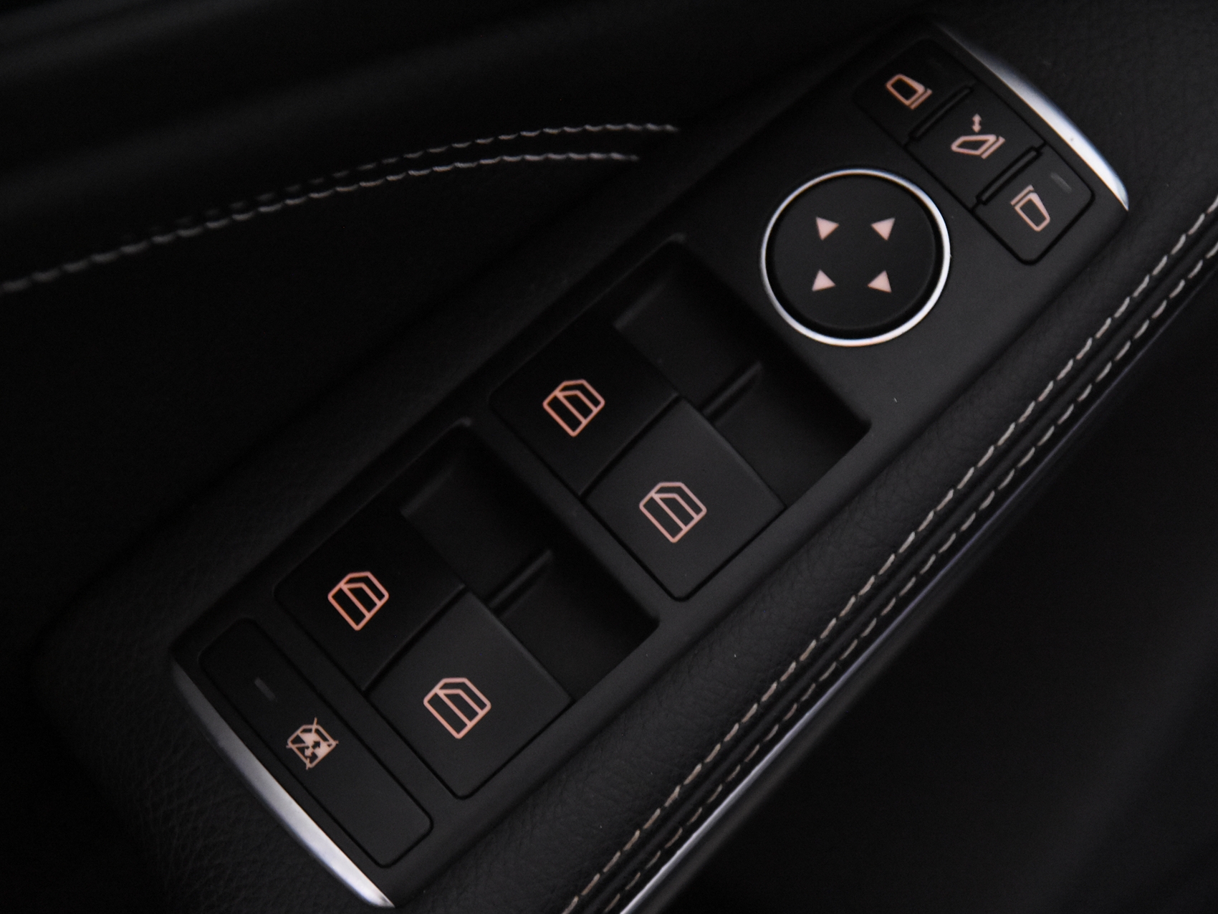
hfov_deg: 17.3
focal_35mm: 114
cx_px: 653
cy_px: 456
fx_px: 4011
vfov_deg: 13.0
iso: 8000
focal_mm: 70
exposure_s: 1/125
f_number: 4
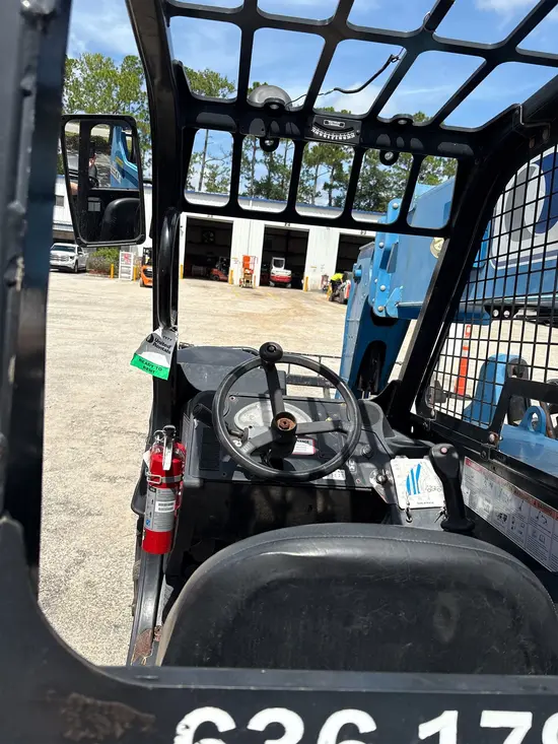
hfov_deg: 53.1
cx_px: 279
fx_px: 559
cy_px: 372
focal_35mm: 26
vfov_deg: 67.3
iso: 50
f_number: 1.6
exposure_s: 1/3448
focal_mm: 5.96
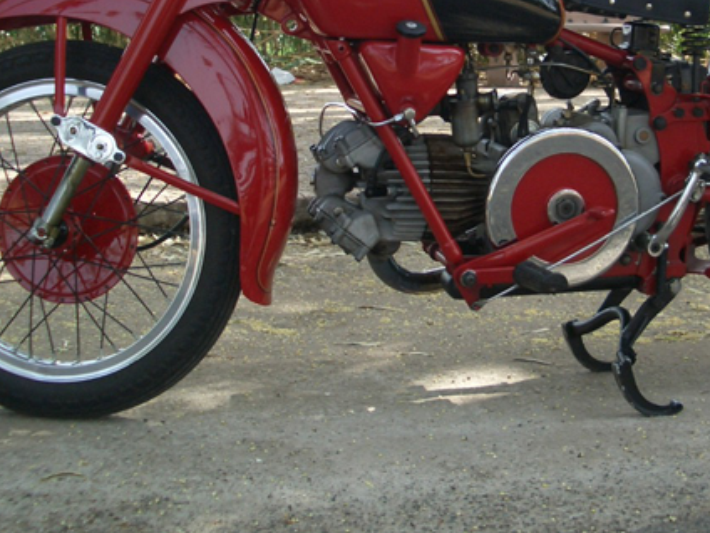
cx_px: 445
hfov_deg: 29.3
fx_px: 1354
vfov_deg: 22.0
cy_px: 121
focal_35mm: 66
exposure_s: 1/320
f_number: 2.6
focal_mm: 5.8
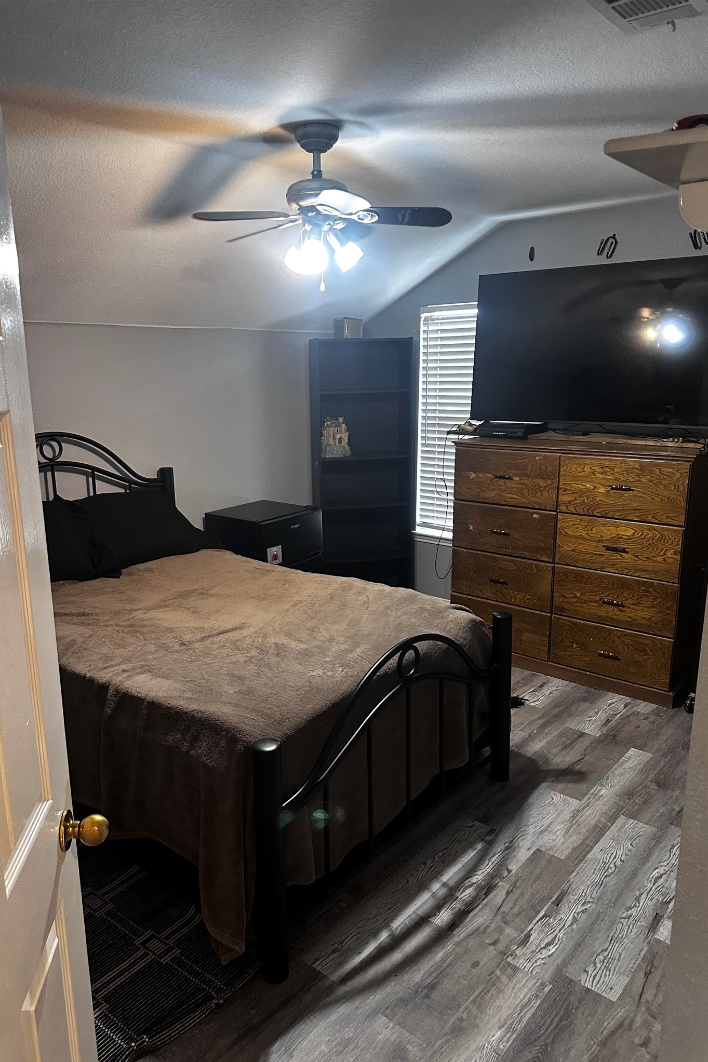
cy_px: 531
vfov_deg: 71.5
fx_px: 738
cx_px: 327
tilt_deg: -13.3
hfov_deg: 51.2
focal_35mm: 25
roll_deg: +0.5
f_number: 1.78
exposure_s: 1/60
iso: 400
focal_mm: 6.86
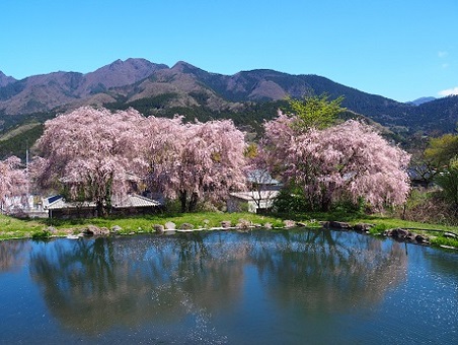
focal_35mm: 32
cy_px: 172
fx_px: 424
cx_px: 229
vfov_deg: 44.2
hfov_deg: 56.8
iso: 200
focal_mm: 16
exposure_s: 1/320
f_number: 8
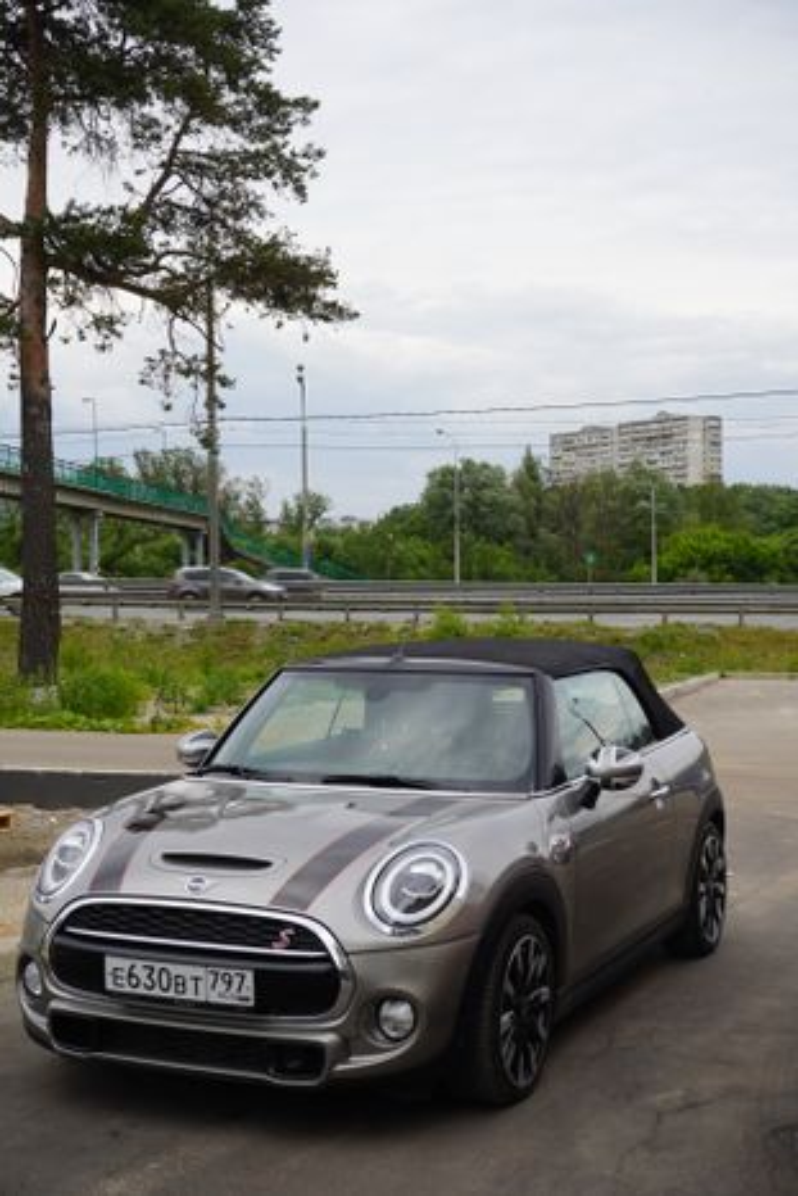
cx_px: 399
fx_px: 1628
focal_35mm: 49
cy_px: 598
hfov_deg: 27.5
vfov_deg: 40.3
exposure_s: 1/125
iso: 100
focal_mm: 49
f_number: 10
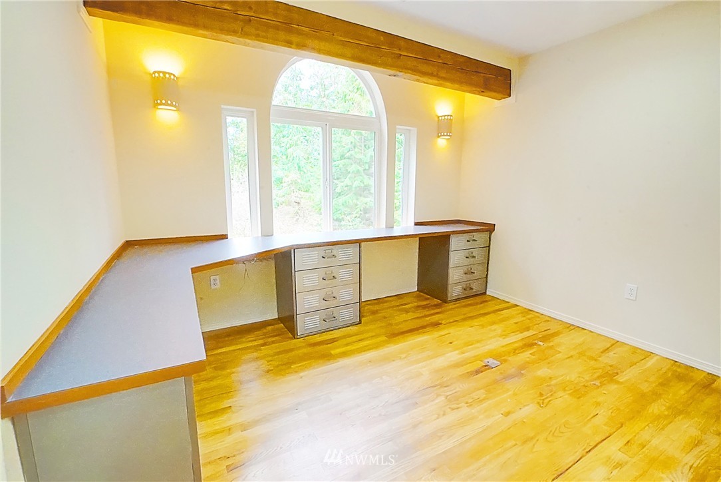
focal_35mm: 15
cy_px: 241
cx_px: 360
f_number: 22
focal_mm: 10
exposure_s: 1/25
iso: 25600
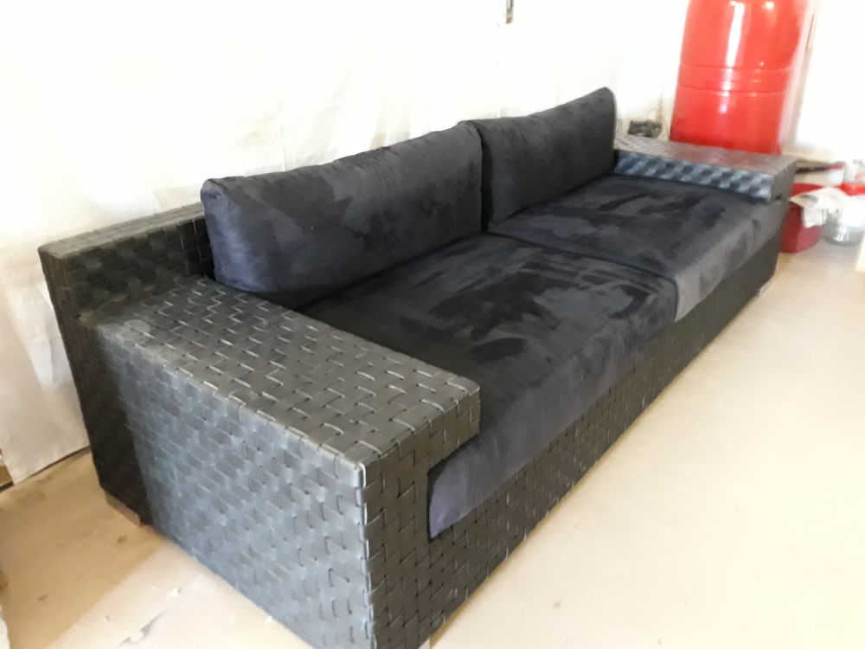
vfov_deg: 51.4
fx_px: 675
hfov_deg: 65.3
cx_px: 432
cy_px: 324
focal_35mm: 27
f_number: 1.7
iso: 800
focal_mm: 3.71
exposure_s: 1/17
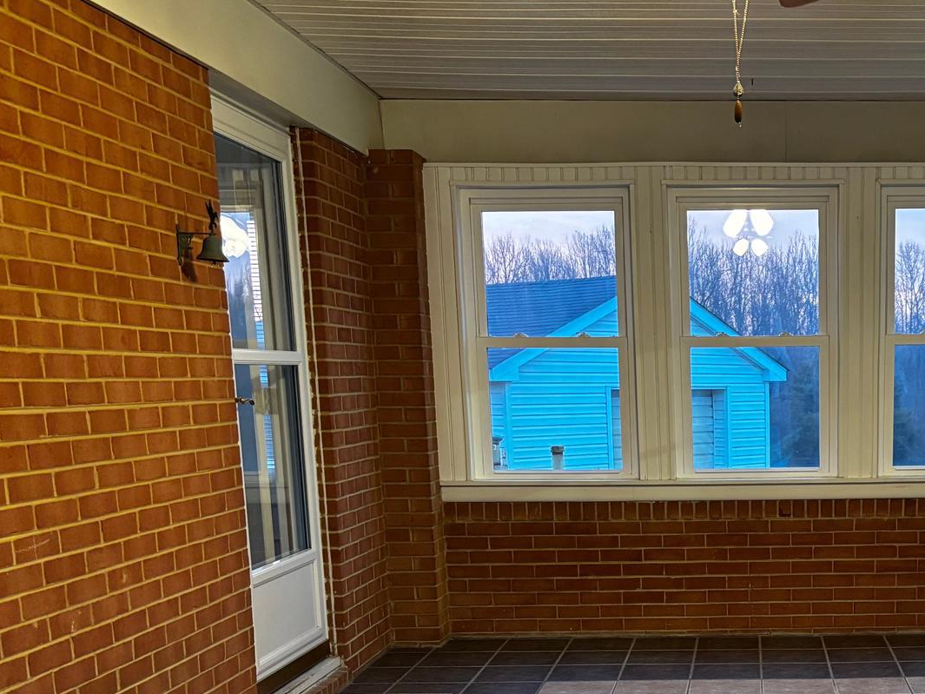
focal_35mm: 50
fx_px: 1336
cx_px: 784
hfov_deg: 36.4
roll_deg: -0.1
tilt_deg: -11.0
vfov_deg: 28.0
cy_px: 624
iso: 500
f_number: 1.6
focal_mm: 5.96
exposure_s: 1/60
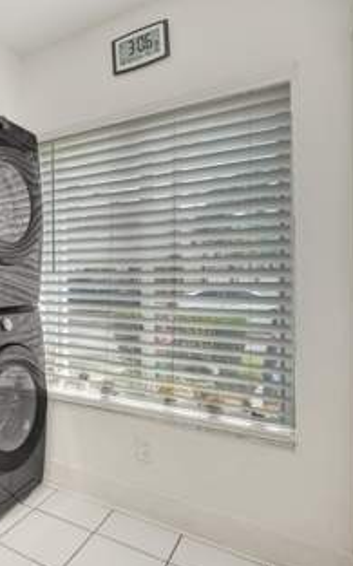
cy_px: 287
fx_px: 386
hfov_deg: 42.5
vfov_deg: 72.6
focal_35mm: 25
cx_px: 0
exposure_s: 1/160
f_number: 4
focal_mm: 16
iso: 640
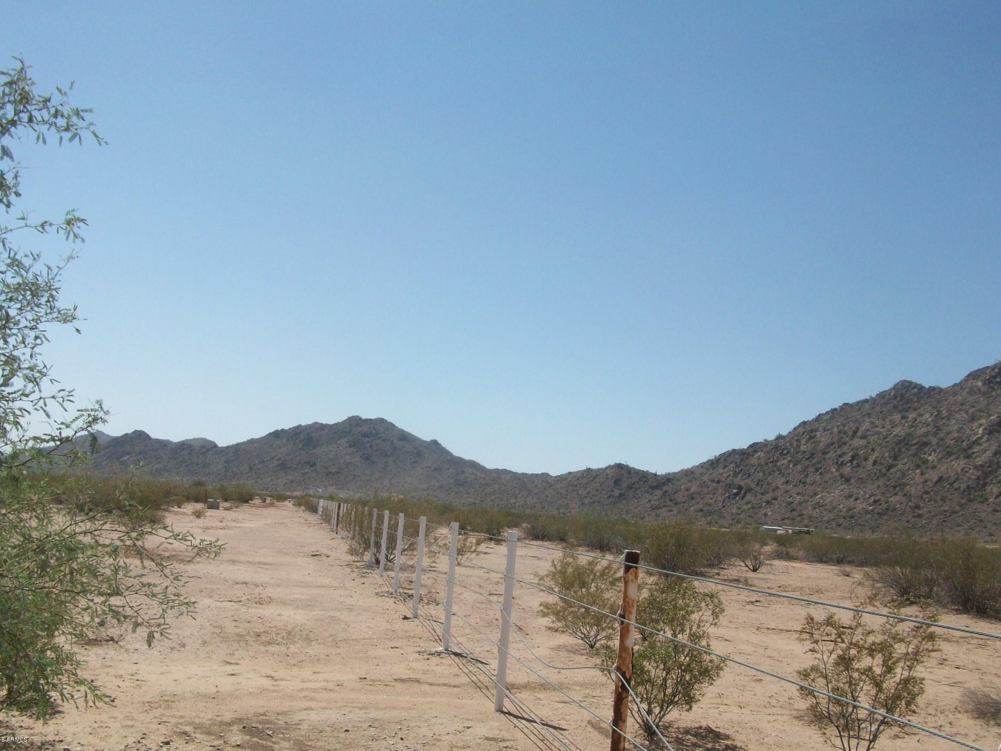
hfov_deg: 52.6
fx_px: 1012
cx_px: 503
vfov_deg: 40.7
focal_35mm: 35
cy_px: 378
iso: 64
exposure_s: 1/543
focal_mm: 5.7
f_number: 5.5
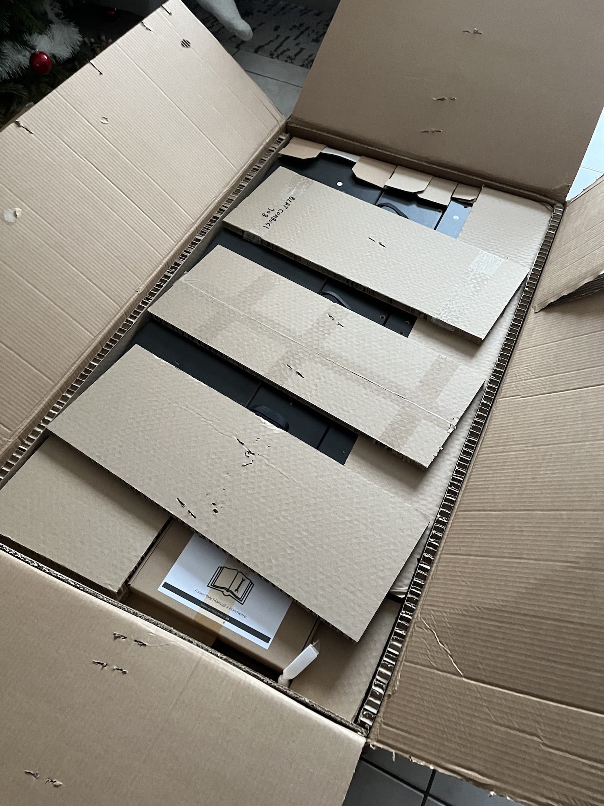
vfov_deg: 67.3
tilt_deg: -57.2
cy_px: 403
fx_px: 605
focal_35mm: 26
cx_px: 302
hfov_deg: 53.1
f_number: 1.6
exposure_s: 1/52
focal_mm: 5.1
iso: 500
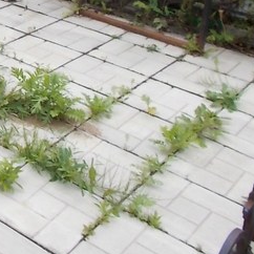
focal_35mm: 76
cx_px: -113
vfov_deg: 21.3
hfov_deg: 20.0
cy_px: -42
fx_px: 631
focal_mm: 4.6
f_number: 8
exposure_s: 1/80
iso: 80
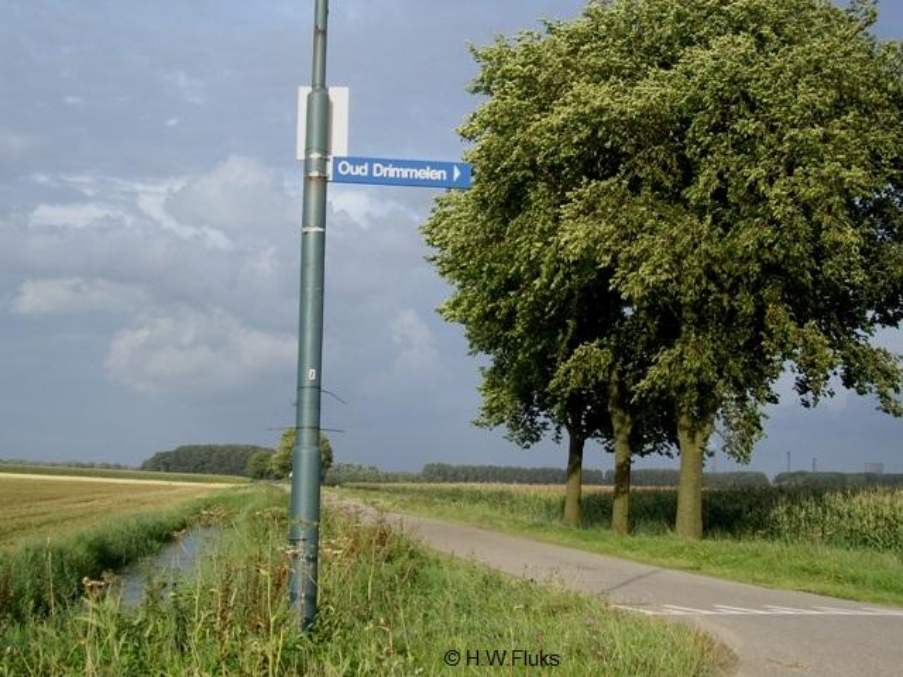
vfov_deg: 37.7
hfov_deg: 49.0
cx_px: 452
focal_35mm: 38
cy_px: 338
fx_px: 991
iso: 64
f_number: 2.8
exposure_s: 1/500
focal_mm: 7.9
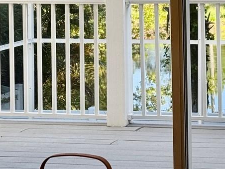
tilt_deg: -2.6
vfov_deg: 8.6
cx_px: 300
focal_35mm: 170
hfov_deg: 11.3
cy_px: -43
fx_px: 1105
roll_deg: +0.9
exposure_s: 1/230
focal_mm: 6.76
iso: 100
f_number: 1.78
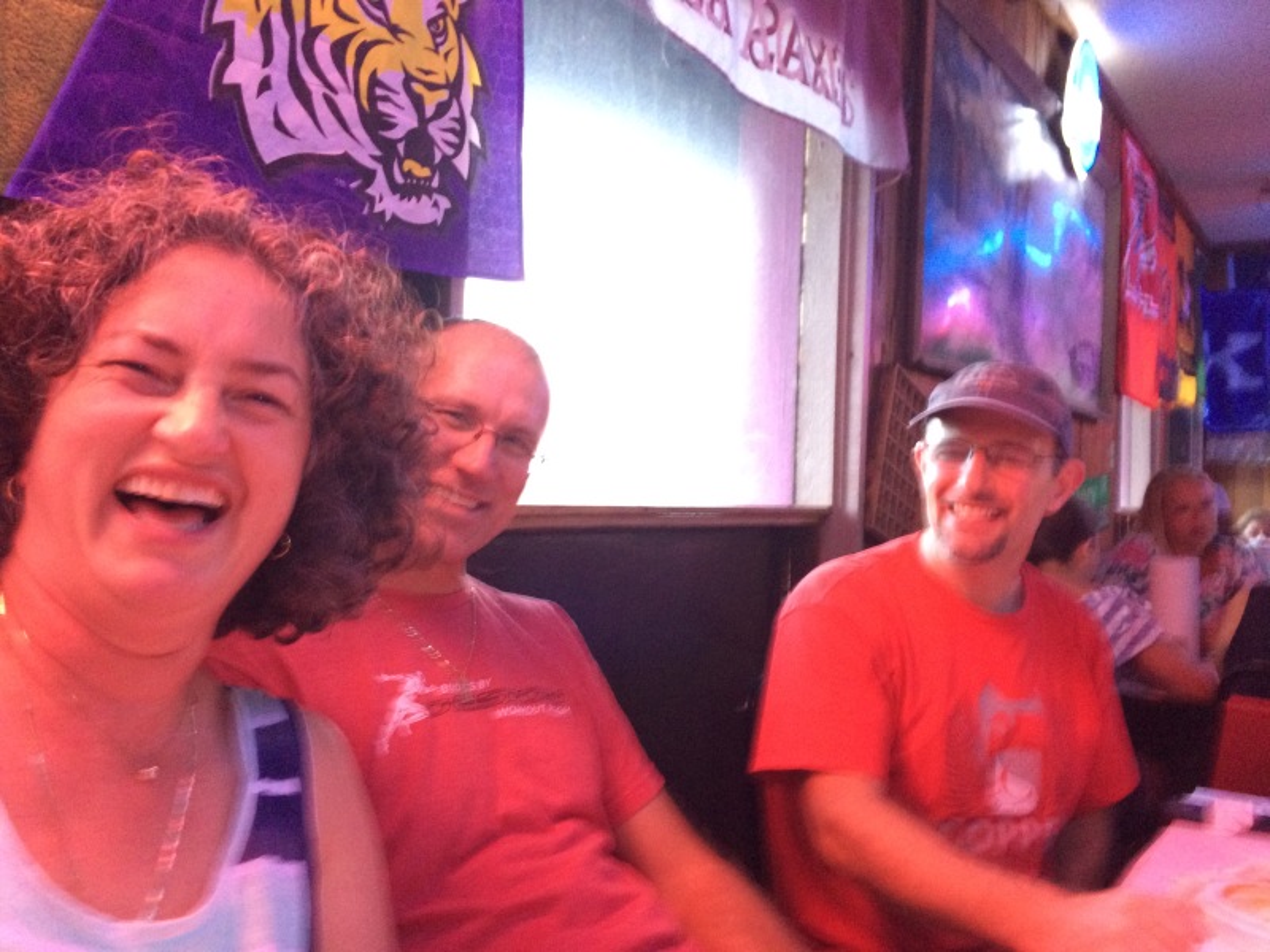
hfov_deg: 61.7
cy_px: 476
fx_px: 1064
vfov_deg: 48.2
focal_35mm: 29
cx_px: 635
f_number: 2.2
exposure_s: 1/15
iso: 400
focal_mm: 4.15
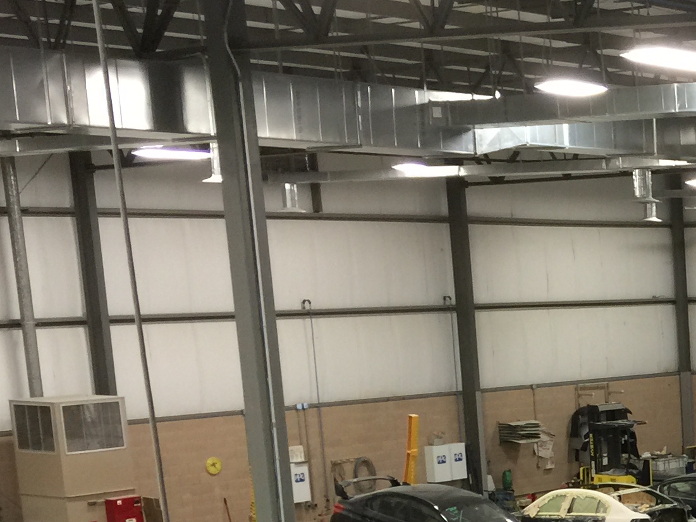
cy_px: 633
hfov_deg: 20.1
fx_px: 1729
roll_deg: +0.4
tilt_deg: -15.2
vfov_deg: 16.4
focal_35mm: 86
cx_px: 991
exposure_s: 1/15
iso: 40
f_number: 2.2
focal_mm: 4.15
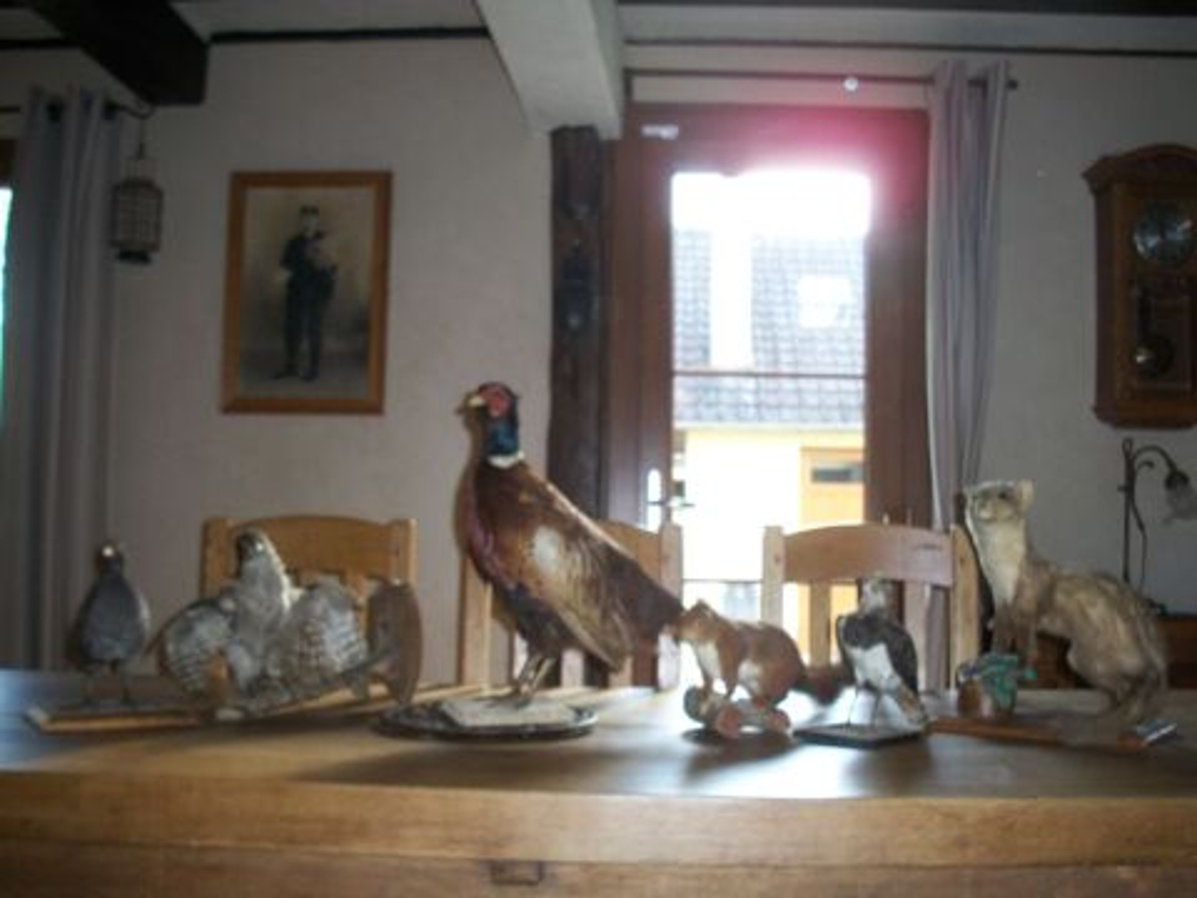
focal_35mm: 35
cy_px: 449
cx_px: 598
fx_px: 1210
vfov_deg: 40.7
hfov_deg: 52.6
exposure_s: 1/30
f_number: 3.1
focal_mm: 6.3
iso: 160
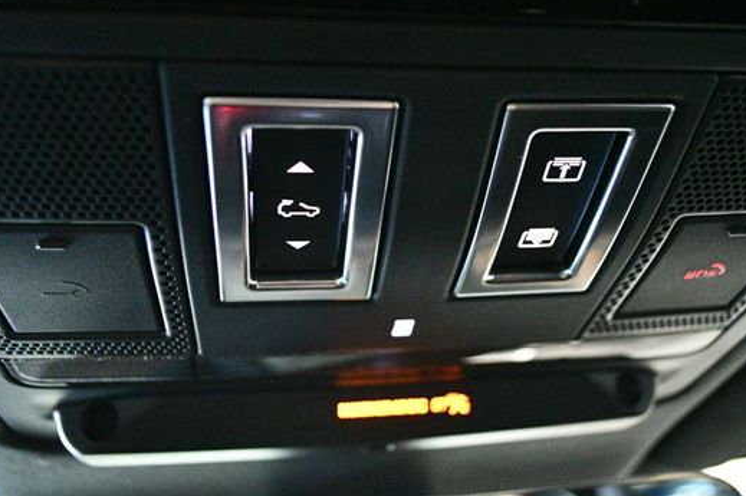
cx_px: 408
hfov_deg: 51.9
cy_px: 206
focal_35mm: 37
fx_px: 766
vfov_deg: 35.8
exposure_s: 1/60
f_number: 3.8
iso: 12800
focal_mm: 20
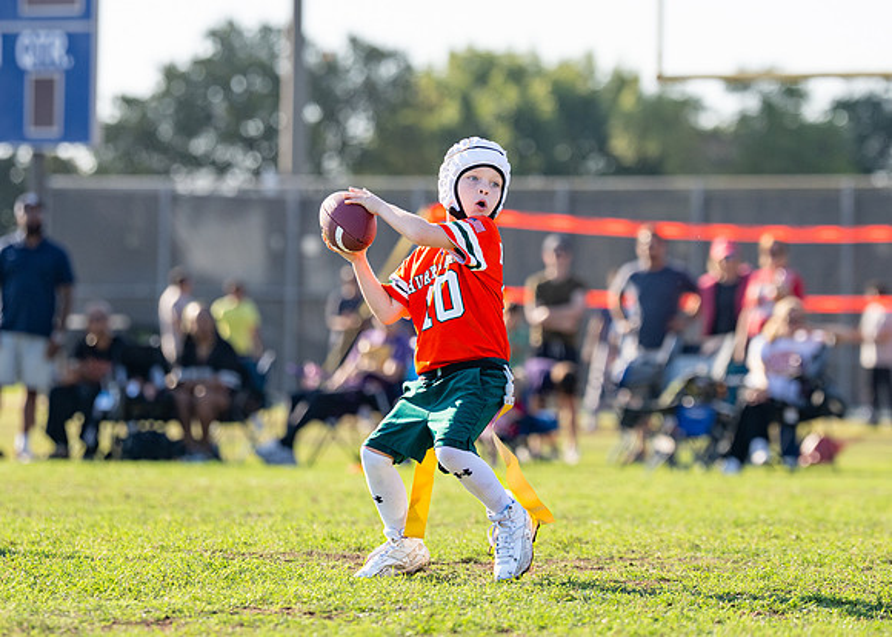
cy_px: 256
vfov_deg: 5.6
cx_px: 546
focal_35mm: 259
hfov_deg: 7.8
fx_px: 6565
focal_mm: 142
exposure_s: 1/2500
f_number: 2.8
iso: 250
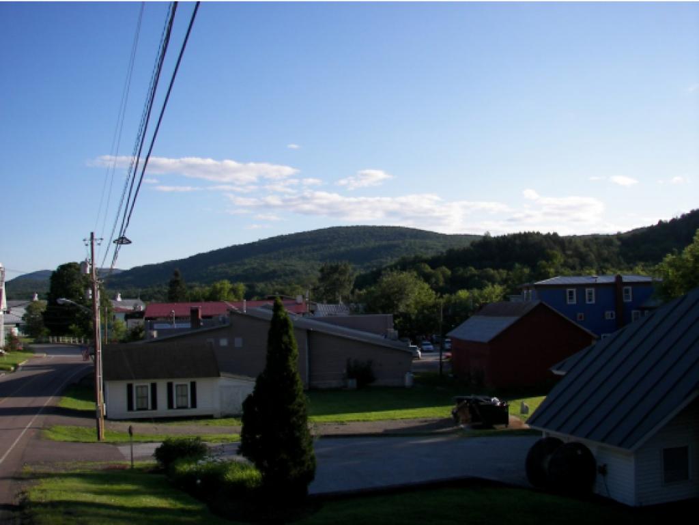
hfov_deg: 51.3
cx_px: 350
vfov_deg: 39.7
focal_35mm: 36
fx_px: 727
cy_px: 262
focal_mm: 6
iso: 50
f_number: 2.8
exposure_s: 1/800
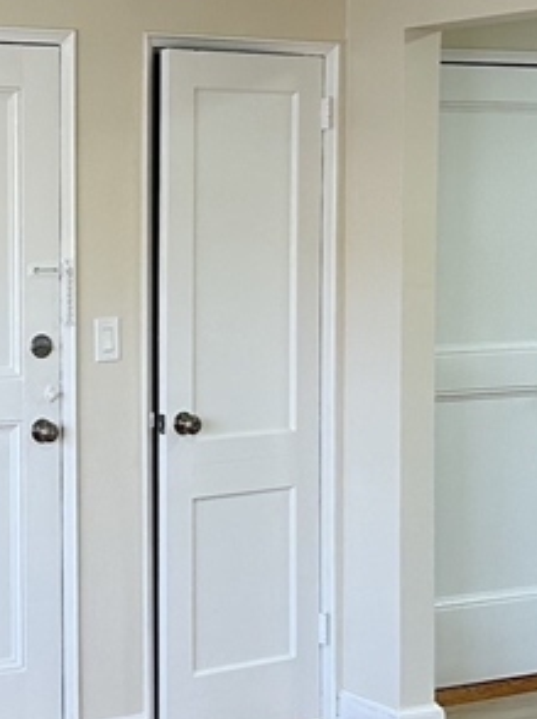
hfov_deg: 16.9
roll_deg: +0.5
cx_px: -64
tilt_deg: -4.1
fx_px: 1741
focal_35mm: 84
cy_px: 312
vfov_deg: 23.3
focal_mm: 6.86
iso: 125
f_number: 1.78
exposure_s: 1/120
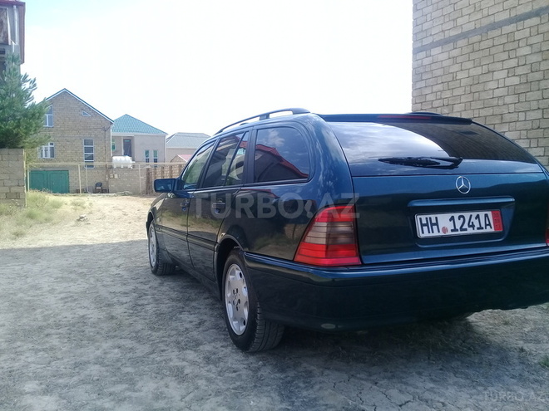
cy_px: 206
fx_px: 492
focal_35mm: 31
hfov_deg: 58.4
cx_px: 274
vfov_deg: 45.4
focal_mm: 3.3
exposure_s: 1/646
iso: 50
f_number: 2.2
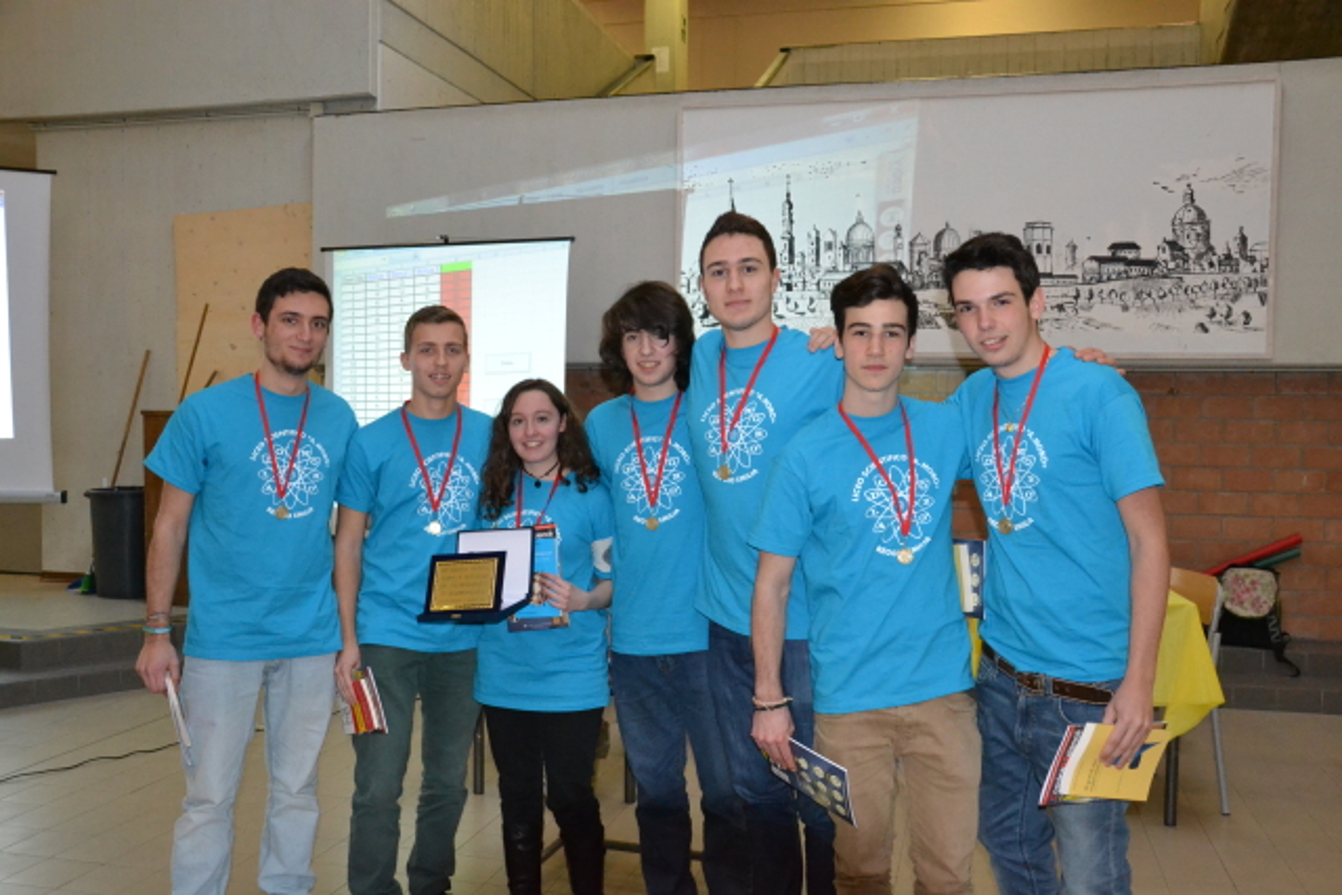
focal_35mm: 32
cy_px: 448
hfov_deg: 59.5
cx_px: 671
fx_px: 1174
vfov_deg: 41.7
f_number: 3.8
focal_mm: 21
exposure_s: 1/60
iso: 3200
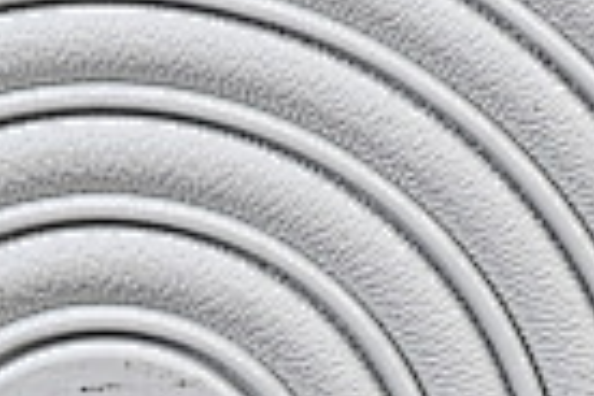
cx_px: 796
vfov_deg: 2.3
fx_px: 9652
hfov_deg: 3.5
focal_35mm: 585
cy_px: -103
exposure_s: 1/80
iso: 160
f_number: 8
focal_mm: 50
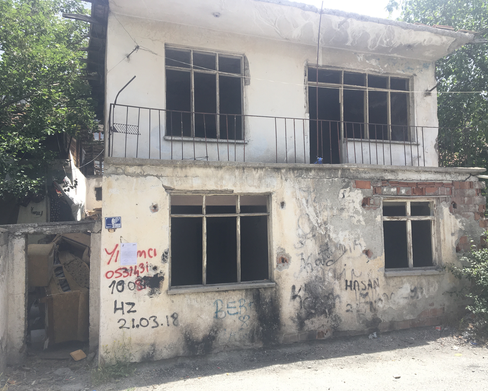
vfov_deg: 47.1
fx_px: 448
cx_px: 267
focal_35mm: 31
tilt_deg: +6.5
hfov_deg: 57.1
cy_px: 198
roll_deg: +1.4
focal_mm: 4.15
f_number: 2.2
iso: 25
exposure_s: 1/651
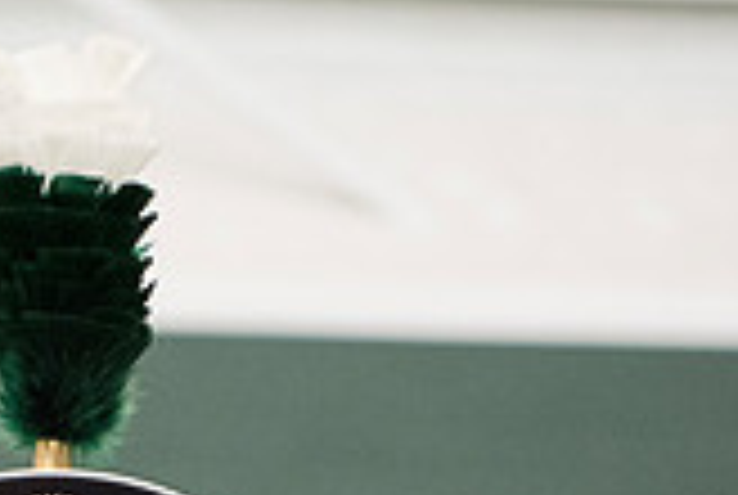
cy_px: 853
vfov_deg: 5.5
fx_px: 5073
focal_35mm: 247
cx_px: 153
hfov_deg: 8.3
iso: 3200
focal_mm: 70
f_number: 3.2
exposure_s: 1/250
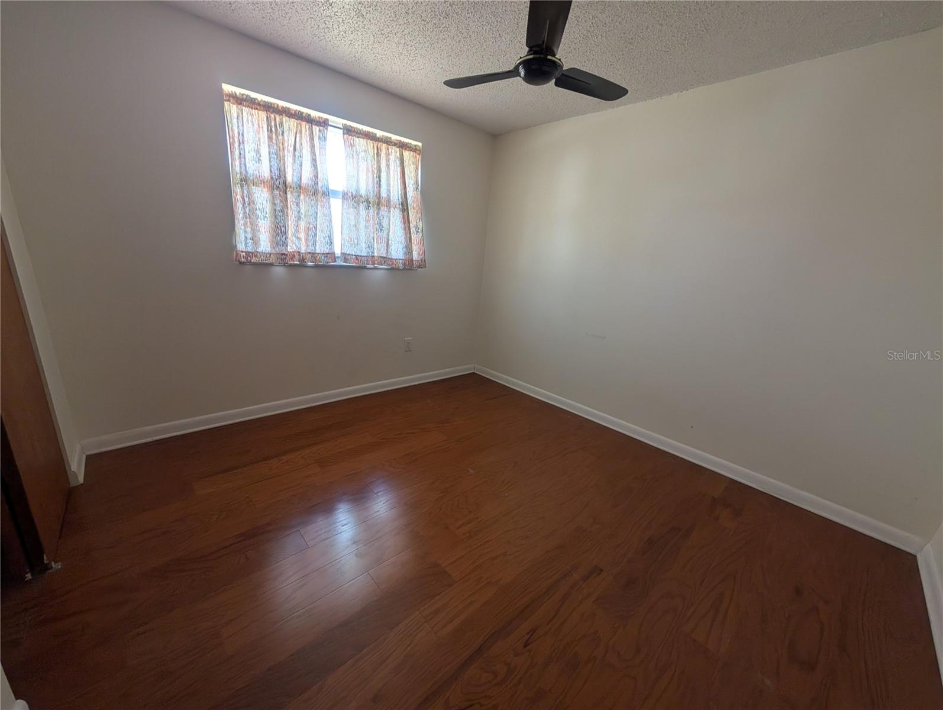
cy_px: 355
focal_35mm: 12
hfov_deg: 110.5
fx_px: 327
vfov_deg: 94.6
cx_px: 472
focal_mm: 2.02
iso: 61
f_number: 1.7
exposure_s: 1/103
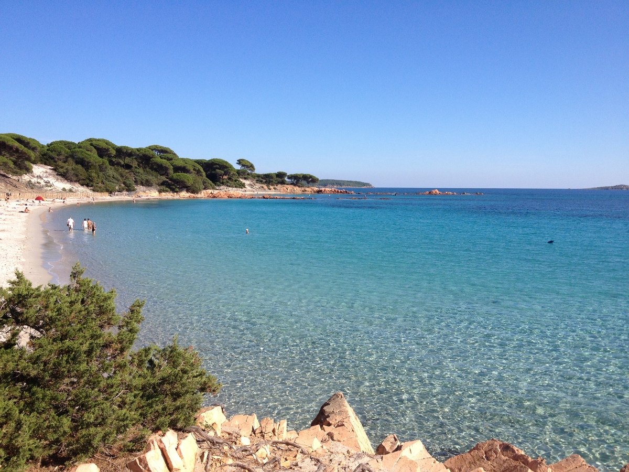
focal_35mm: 35
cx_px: 314
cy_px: 236
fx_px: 636
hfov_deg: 52.6
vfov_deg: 40.7
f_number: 2.4
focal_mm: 4.28
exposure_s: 1/1623
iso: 64
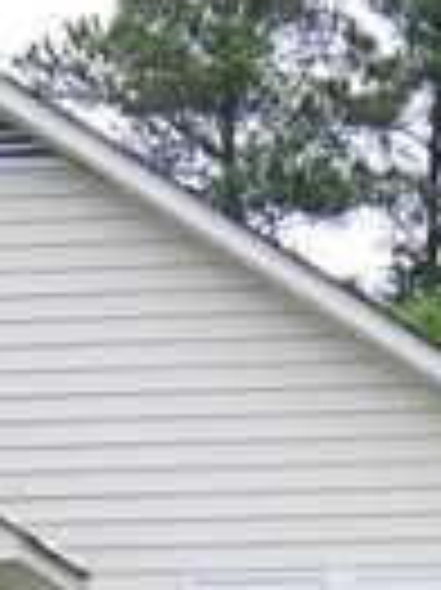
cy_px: 682
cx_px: 284
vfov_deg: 17.8
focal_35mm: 106
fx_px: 1803
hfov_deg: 13.9
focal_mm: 12
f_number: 4
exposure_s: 1/1600
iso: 400
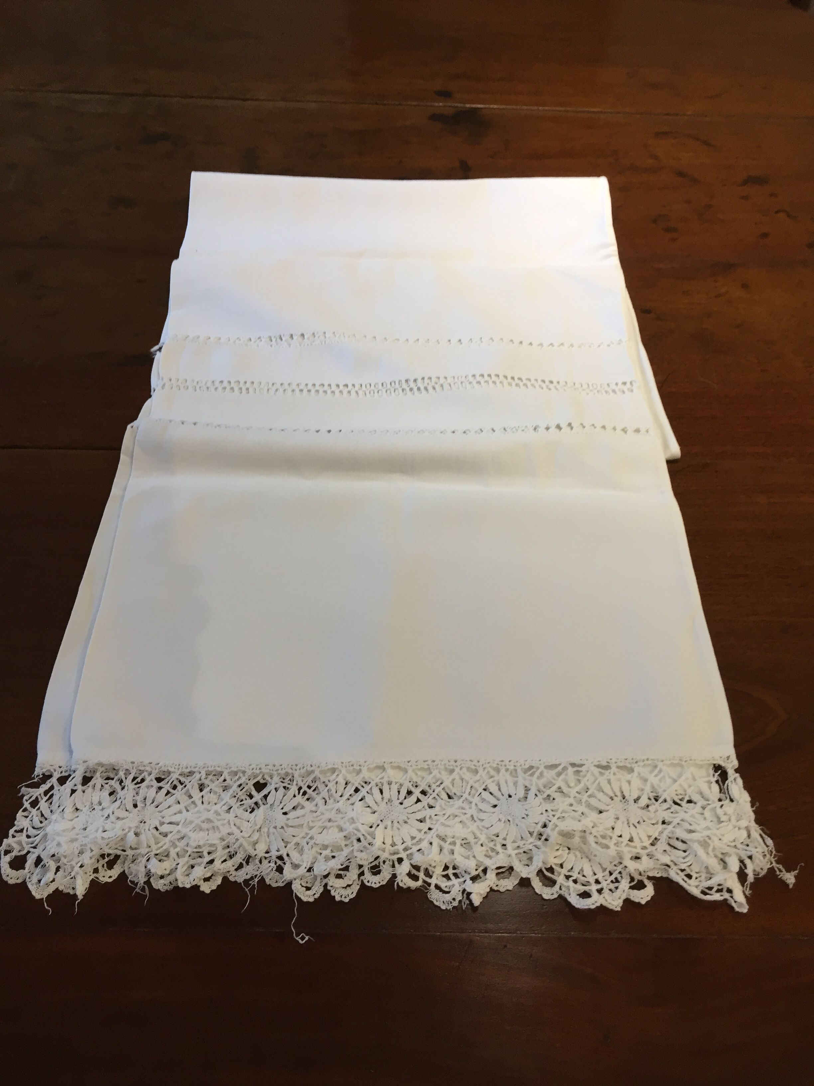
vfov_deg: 61.7
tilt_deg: -49.4
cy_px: 543
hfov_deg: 48.2
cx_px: 407
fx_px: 909
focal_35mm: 29
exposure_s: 1/33
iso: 80
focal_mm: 4.15
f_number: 2.2
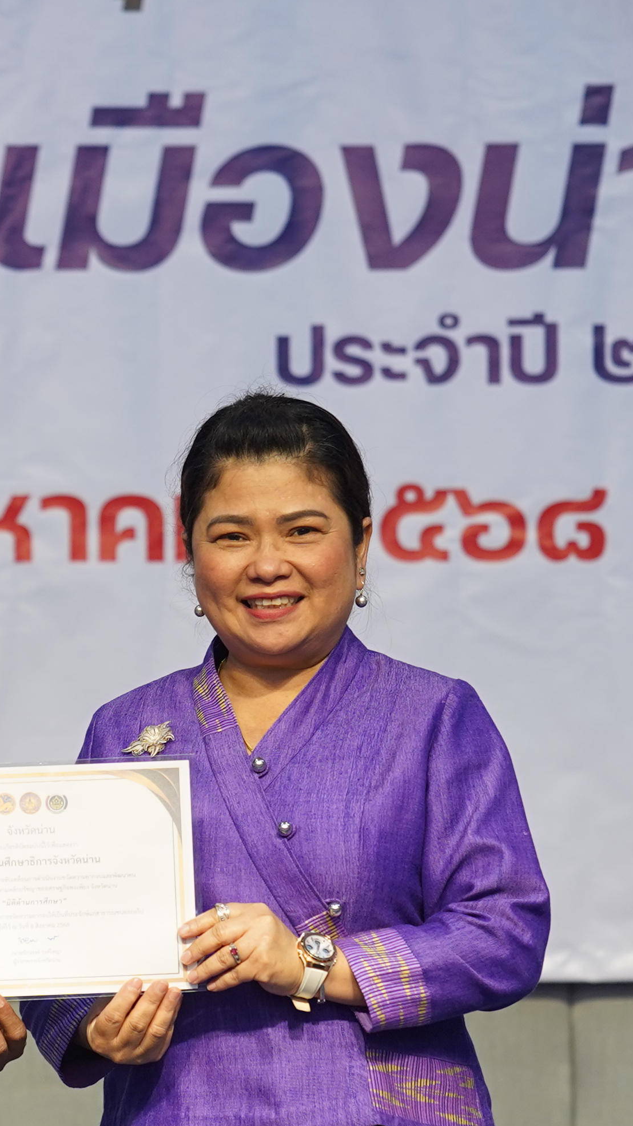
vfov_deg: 8.1
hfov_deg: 4.6
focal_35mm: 266
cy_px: 707
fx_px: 7937
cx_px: -5
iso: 400
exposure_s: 1/160
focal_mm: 85
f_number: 1.8
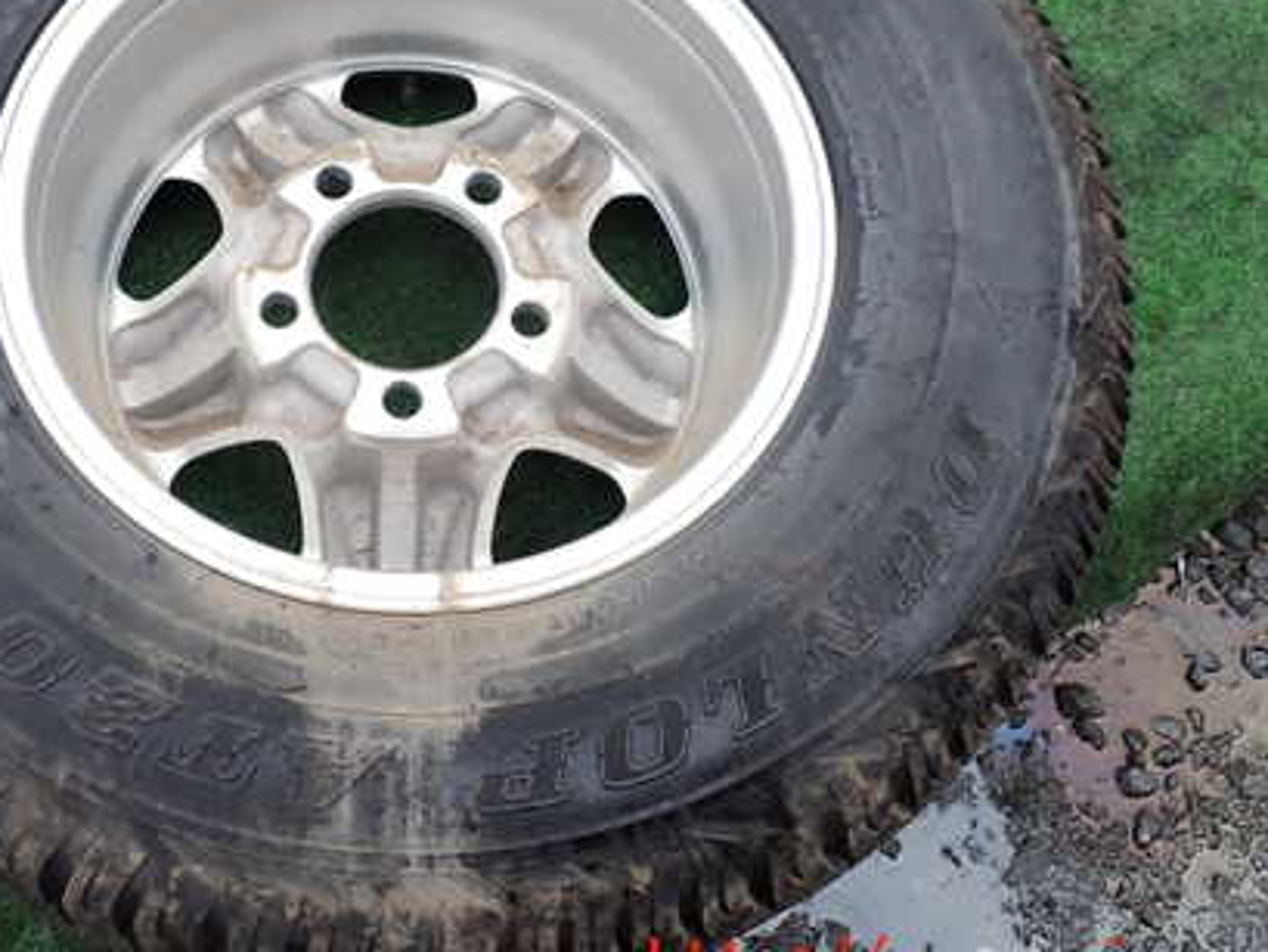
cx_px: 419
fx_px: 1612
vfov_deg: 32.6
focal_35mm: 44
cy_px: 310
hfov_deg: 42.3
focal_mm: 5.4
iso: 100
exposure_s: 1/125
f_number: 3.2
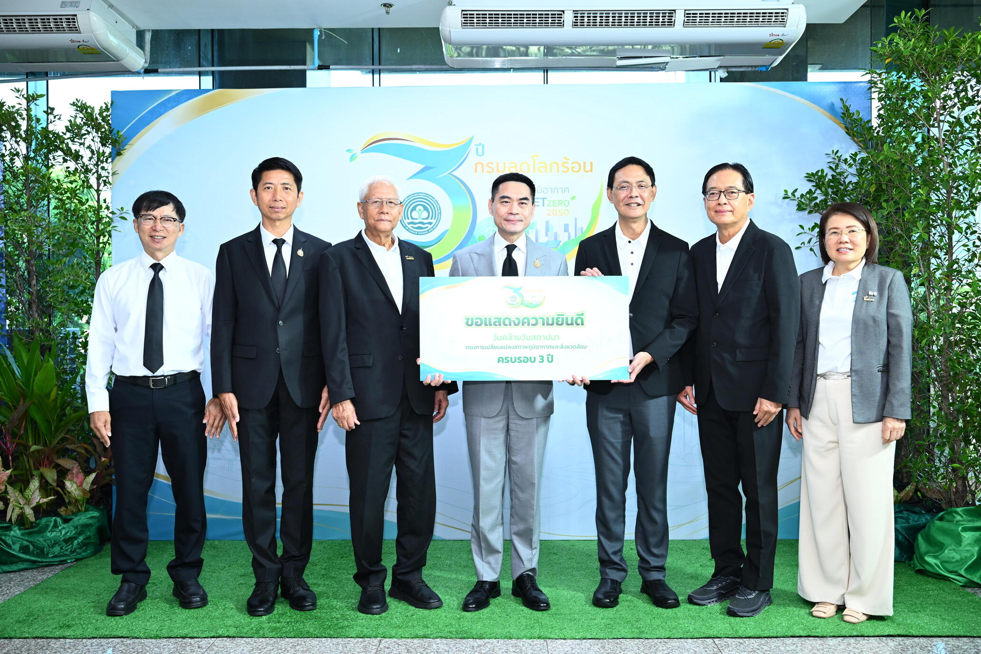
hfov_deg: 58.0
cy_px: 327
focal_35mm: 32
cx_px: 490
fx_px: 886
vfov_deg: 40.5
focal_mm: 32.5
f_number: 4
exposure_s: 1/160
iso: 1250
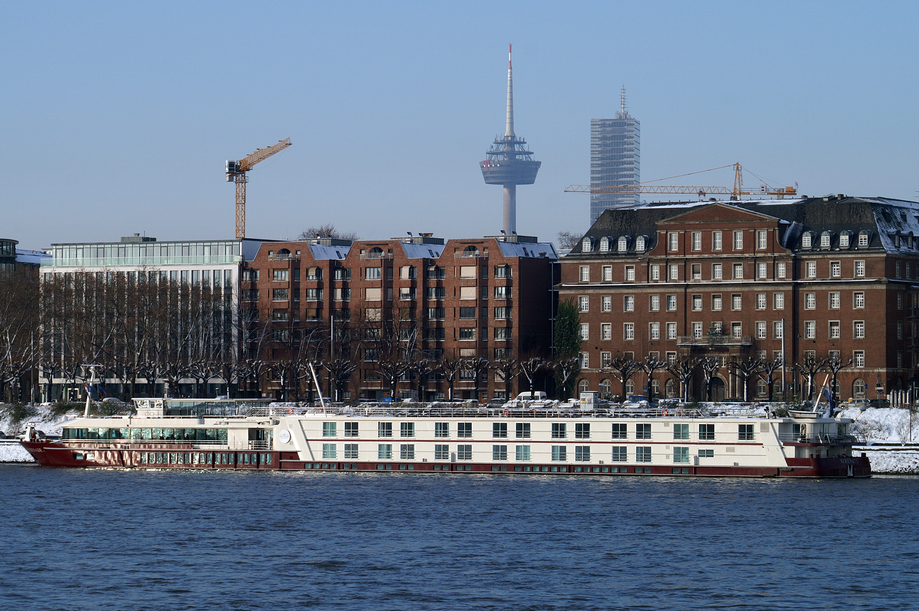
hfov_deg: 13.7
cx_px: 460
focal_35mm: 150
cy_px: 306
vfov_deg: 9.1
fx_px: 3826
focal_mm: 100
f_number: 11
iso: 100
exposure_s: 1/250
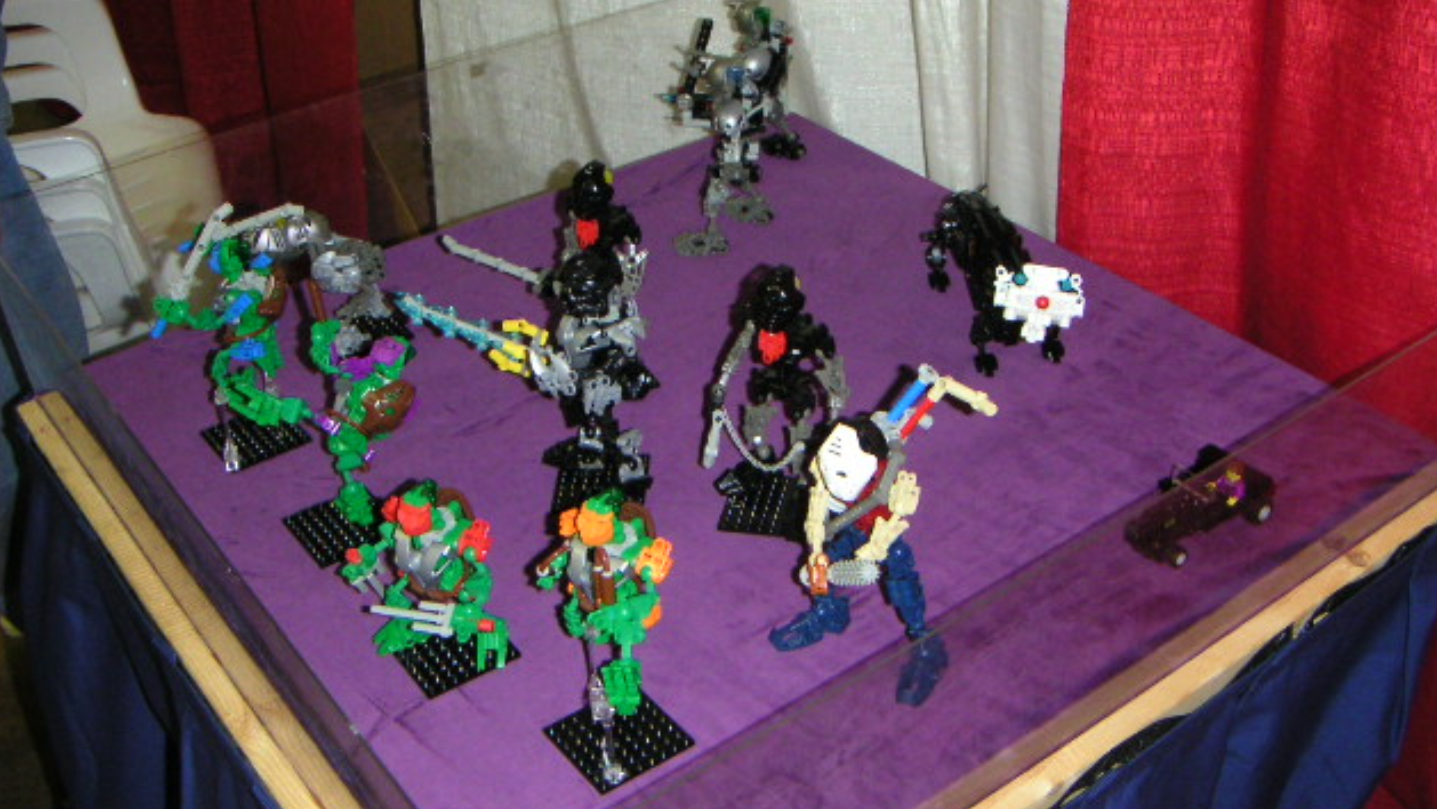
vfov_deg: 29.0
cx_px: 715
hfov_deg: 49.4
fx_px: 1562
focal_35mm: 41
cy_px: 439
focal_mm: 4.8
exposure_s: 1/45
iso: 200
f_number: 2.8
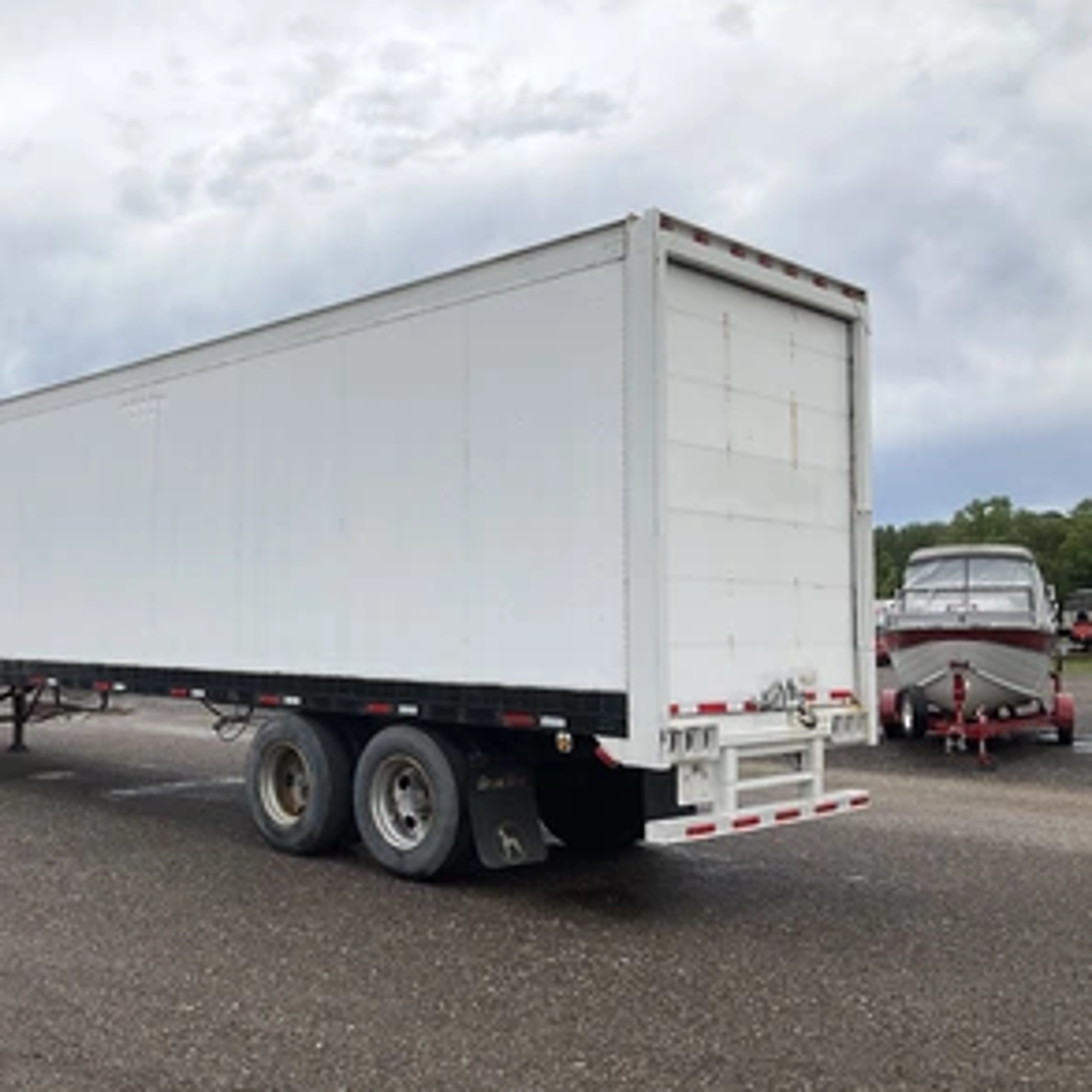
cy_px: 540
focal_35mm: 35
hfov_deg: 46.6
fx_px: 1249
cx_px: 380
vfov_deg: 47.2
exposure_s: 1/1534
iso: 25
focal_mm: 3
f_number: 1.8
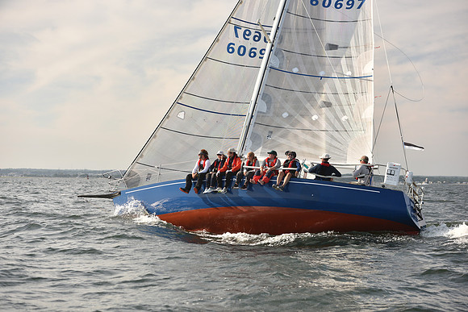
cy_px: 156
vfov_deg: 19.5
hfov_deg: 28.8
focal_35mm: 70
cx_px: 234
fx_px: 910
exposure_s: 1/640
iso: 250
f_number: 4
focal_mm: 70
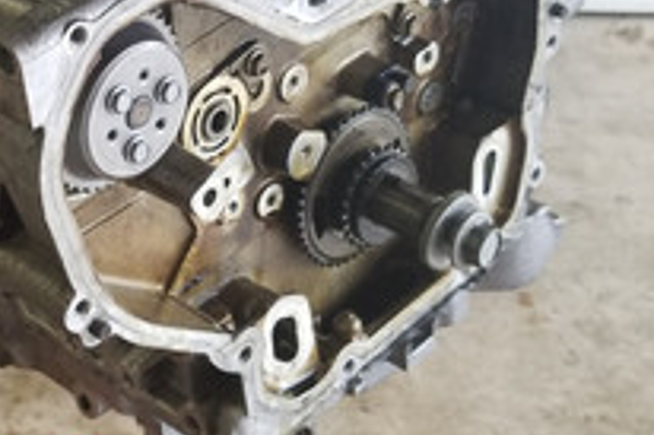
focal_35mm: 84
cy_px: 10
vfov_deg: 15.9
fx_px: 1525
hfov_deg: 23.7
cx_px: 102
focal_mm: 4.25
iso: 200
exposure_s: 1/60
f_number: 1.7
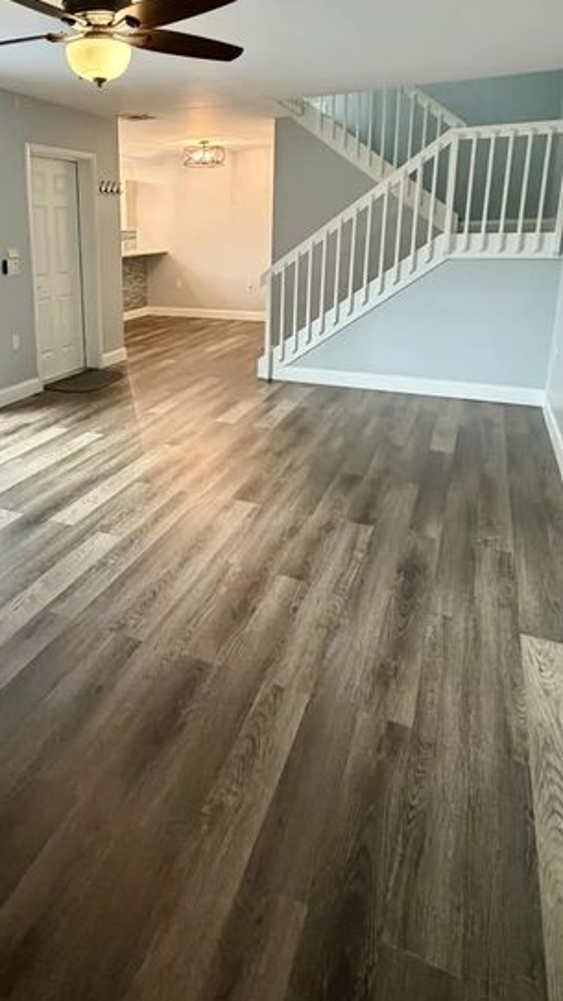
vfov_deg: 75.1
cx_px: 157
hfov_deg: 46.4
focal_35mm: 24
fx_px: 637
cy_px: 380
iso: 320
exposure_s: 1/60
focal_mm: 2.22
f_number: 2.2
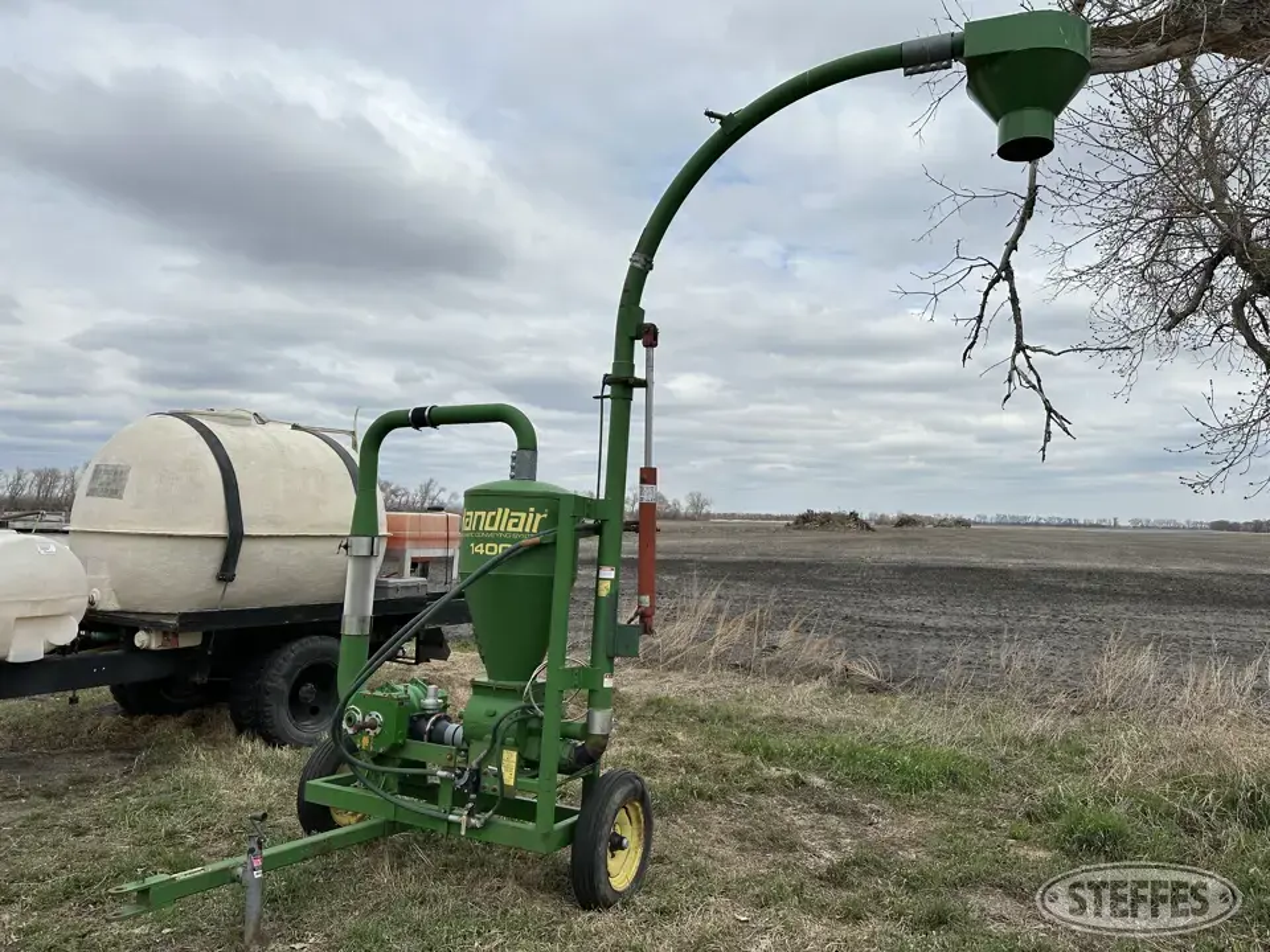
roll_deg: +0.2
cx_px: 635
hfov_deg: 71.6
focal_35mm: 24
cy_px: 476
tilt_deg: +0.5
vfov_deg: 56.8
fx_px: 881
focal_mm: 6.86
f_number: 1.78
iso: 80
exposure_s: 1/8929
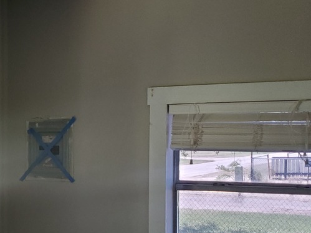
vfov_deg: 19.4
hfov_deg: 25.0
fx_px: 674
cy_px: 187
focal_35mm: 75
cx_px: 15
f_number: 1.5
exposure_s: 1/83
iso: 160
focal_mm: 4.3
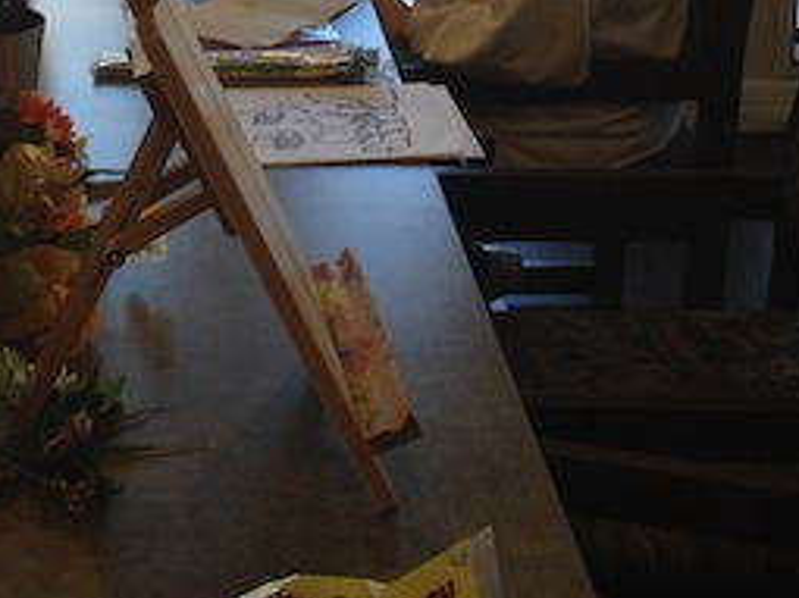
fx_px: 1823
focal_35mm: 79
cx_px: 119
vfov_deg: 18.2
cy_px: -3
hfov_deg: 24.2
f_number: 2.4
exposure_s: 1/60
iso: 64
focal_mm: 4.28
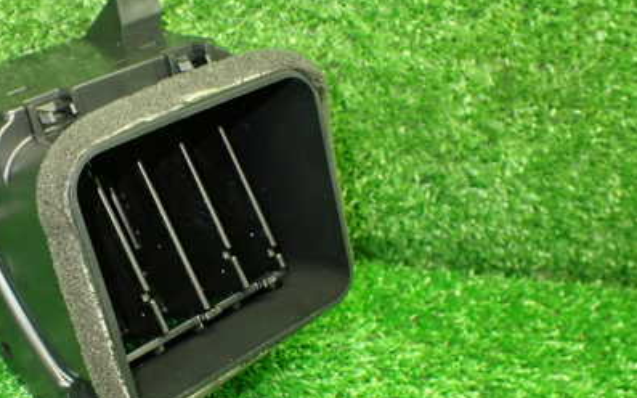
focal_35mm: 48
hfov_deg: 40.7
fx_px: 833
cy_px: 254
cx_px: 162
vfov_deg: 26.8
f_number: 2.3
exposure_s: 1/60
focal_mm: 5.4
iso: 800
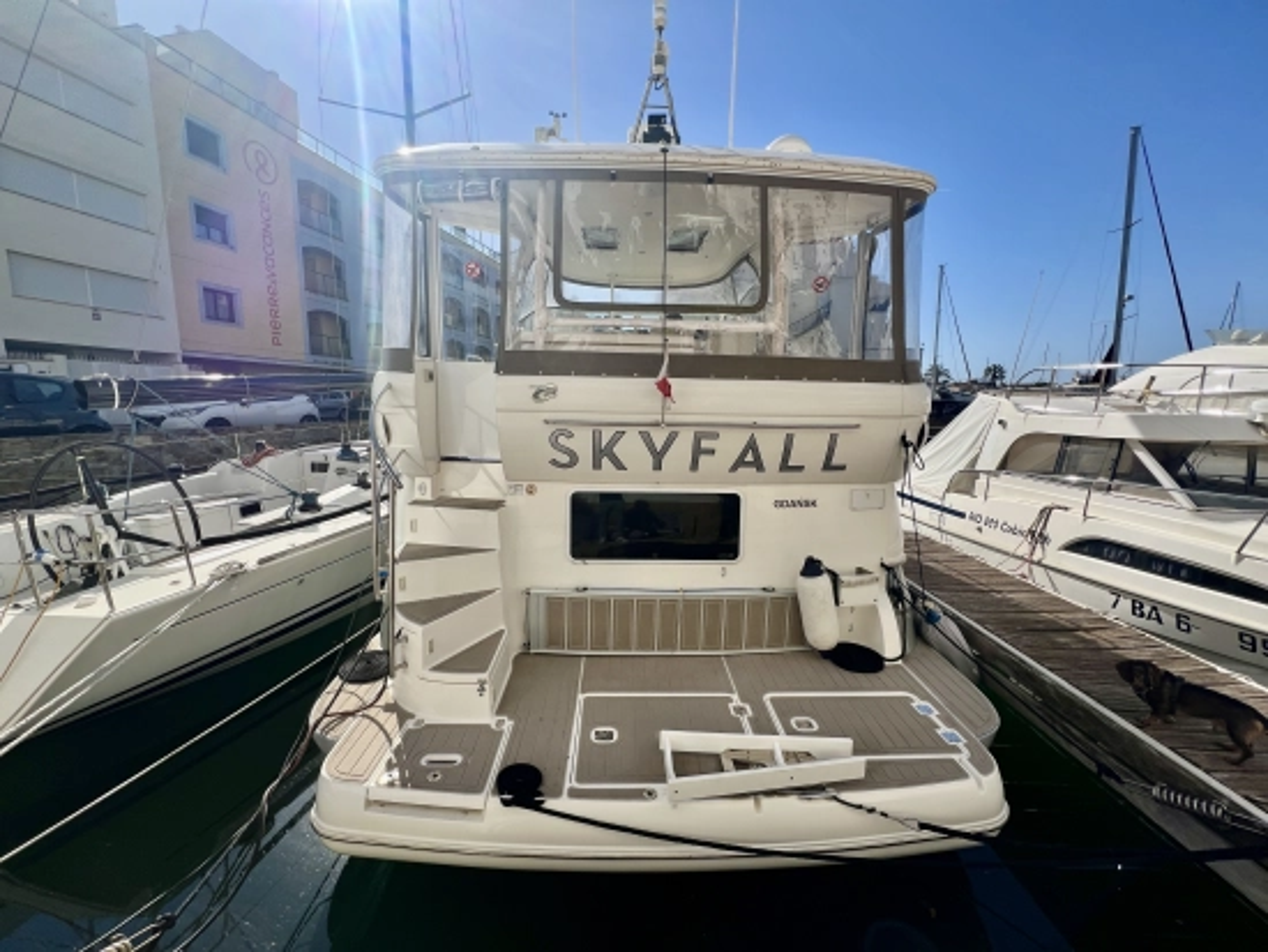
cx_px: 634
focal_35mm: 13
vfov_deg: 90.0
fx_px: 476
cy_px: 476
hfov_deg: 106.2
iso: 32
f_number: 1.8
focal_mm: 1.57
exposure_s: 1/2053
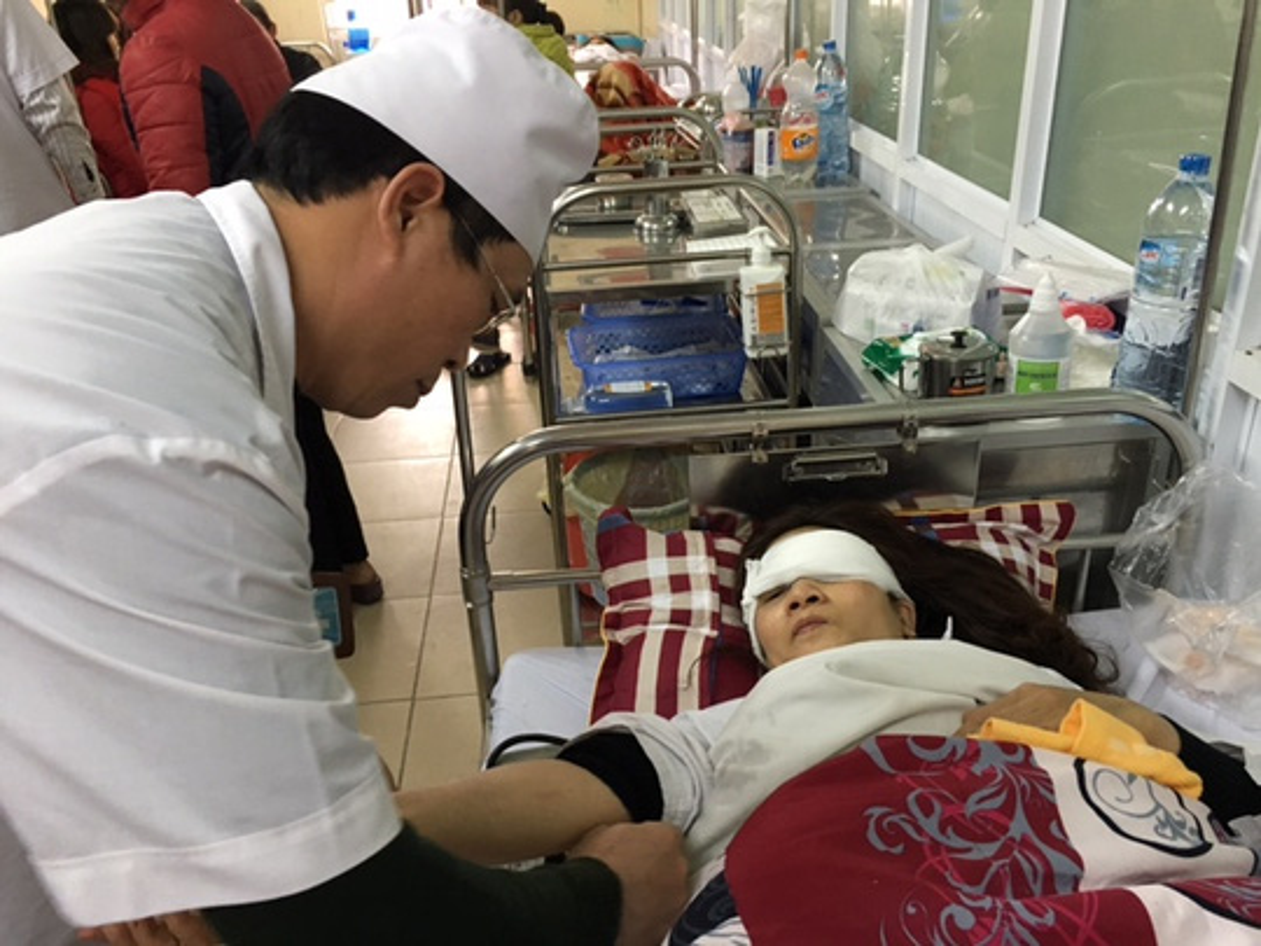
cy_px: 473
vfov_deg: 48.2
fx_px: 1056
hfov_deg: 61.7
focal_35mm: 29
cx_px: 630
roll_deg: +3.5
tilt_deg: -24.5
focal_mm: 4.15
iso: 160
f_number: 2.2
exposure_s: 1/33
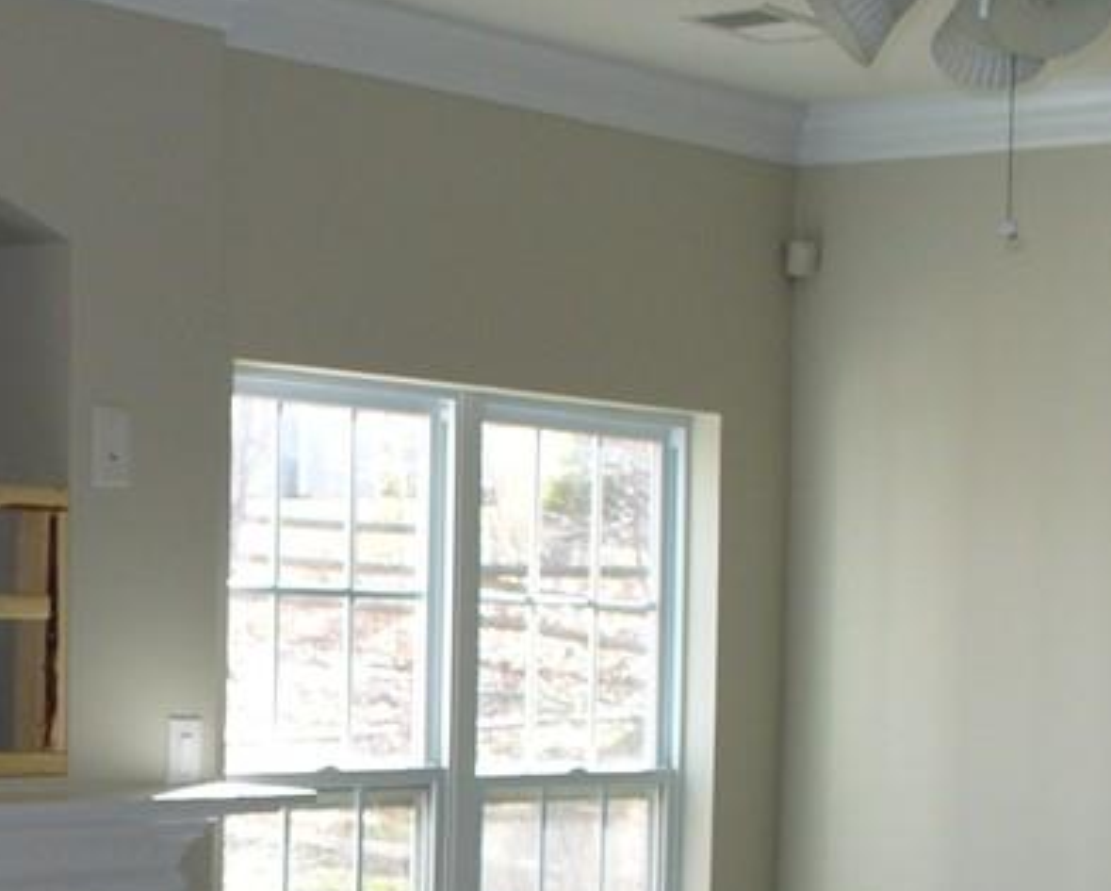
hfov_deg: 20.0
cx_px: 113
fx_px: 3093
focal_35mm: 94
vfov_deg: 15.9
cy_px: 1018
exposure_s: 1/60
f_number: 2.8
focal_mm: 6.1
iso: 80
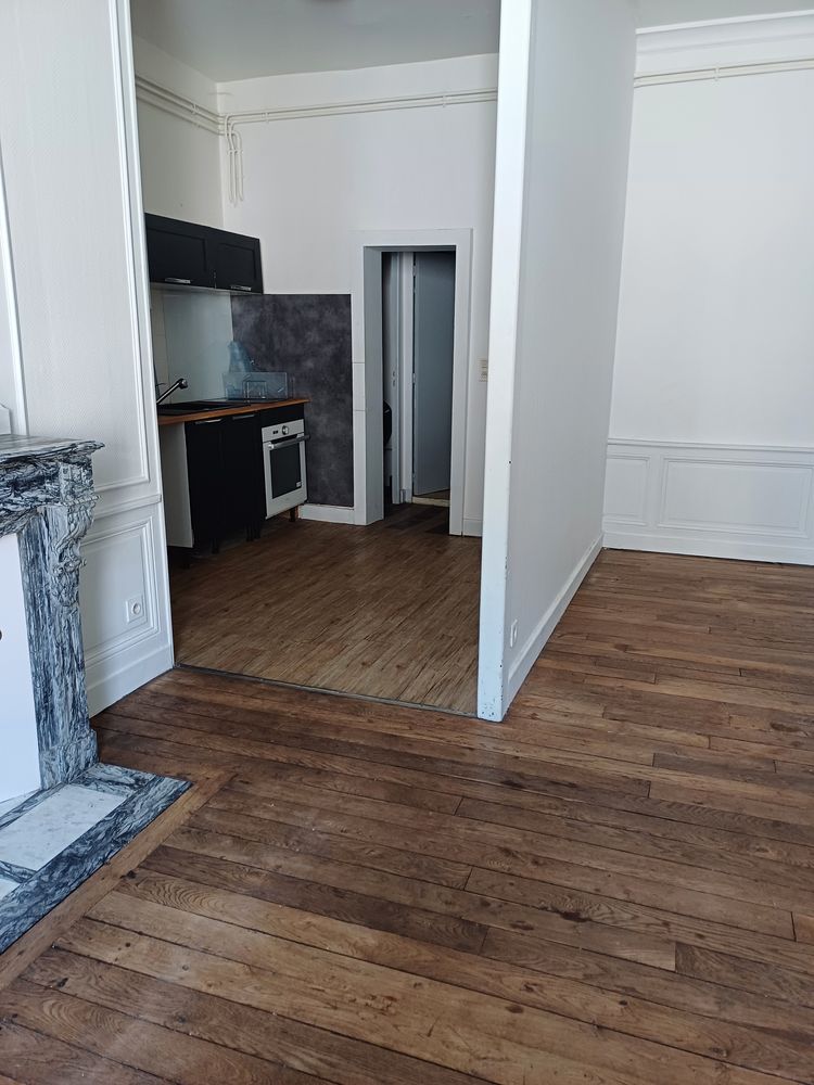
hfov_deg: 54.9
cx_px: 407
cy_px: 542
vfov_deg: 69.4
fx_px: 784
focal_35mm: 25
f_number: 1.8
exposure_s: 1/33
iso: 320
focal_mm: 4.65
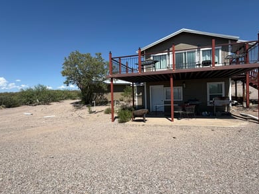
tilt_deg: -1.5
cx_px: 133
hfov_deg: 81.7
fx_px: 150
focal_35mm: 20
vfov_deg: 66.0
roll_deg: +0.9
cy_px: 96
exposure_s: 1/1145
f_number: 2.2
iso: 20
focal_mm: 2.22
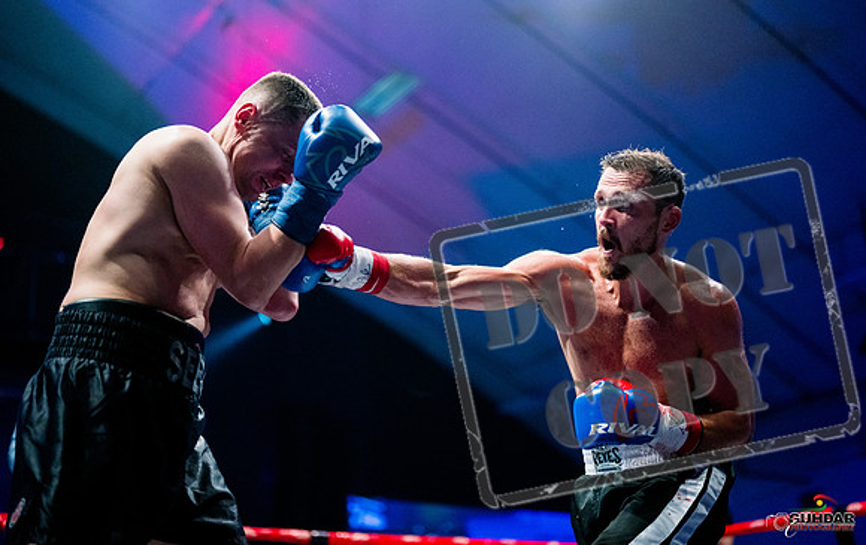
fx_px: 1318
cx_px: 441
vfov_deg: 23.4
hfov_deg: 36.4
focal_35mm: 56
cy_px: 251
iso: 6400
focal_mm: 50
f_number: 1.4
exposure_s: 1/1600
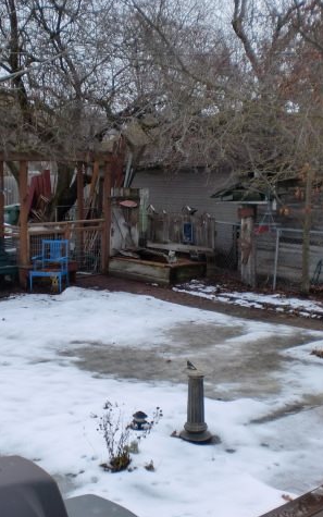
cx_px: 120
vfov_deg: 40.3
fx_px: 704
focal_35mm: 50
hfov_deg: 25.8
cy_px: 257
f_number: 3.1
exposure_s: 1/60
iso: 64
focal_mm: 6.3
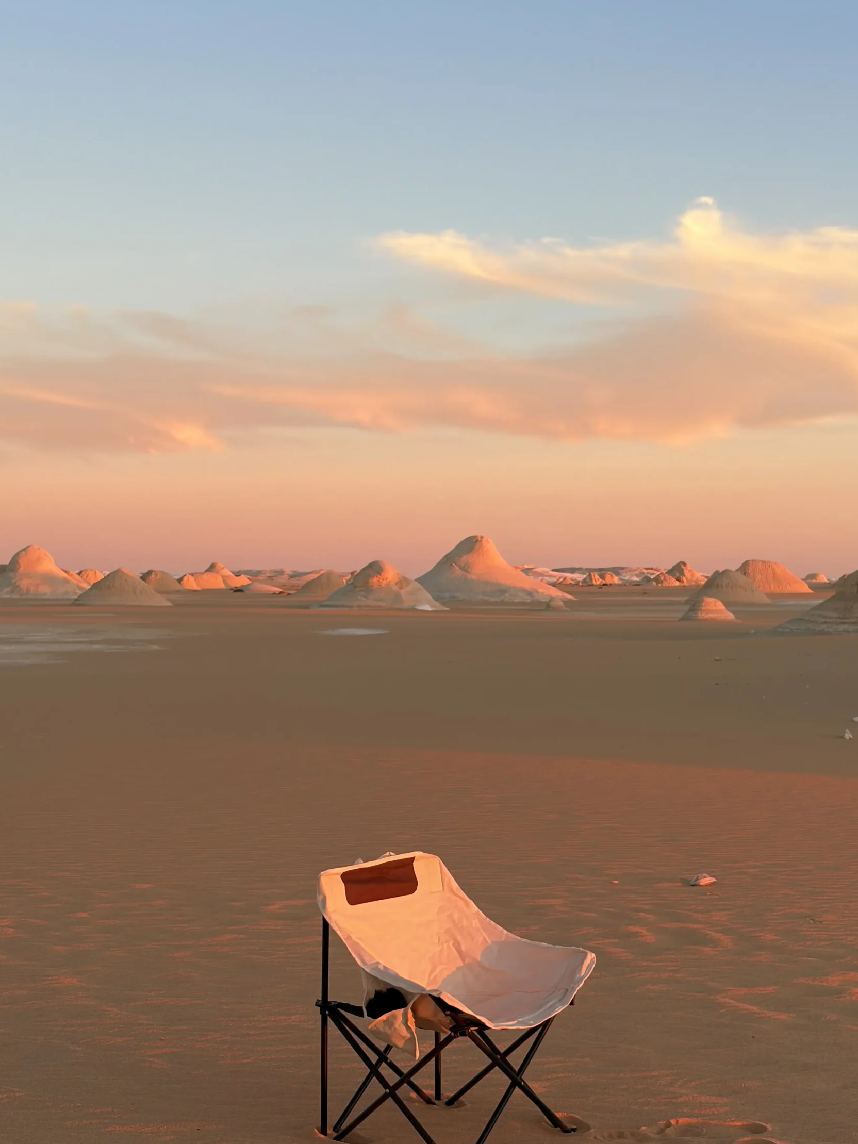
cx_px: 467
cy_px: 654
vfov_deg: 32.1
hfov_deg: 24.4
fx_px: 1983
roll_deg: +0.0
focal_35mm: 60
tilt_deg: -0.5
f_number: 1.6
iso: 32
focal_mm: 5.96
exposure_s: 1/382
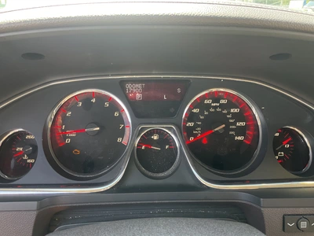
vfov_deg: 48.2
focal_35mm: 29
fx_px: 263
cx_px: 157
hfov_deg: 61.7
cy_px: 118
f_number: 1.8
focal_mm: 3
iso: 64
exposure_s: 1/101
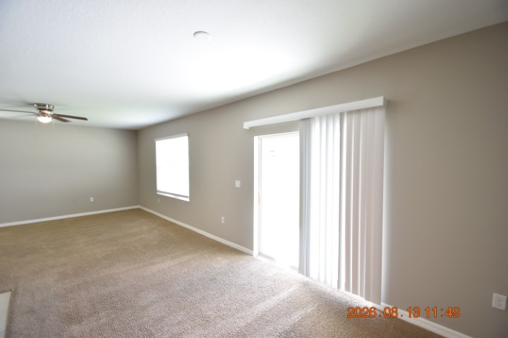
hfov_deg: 100.4
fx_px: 212
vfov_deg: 77.3
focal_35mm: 15
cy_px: 169
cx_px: 254
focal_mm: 10
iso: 400
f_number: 4
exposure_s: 1/60
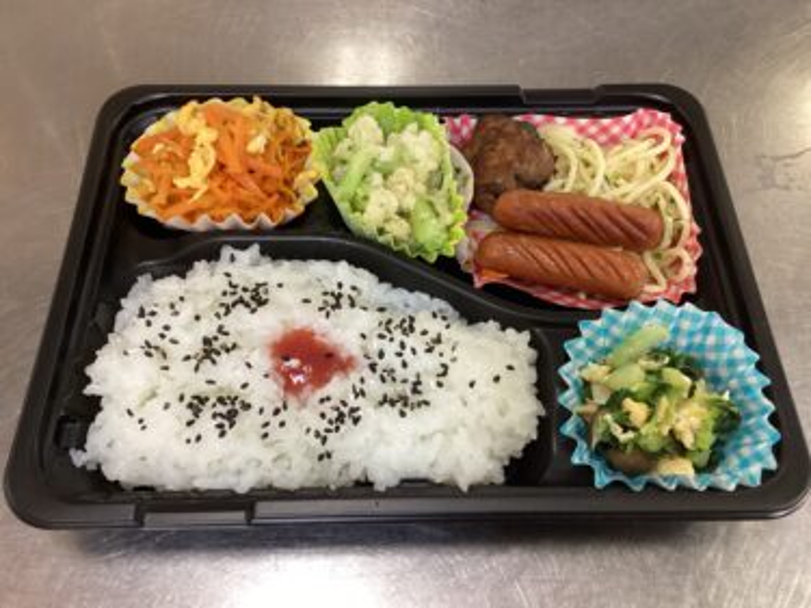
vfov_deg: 45.4
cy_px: 304
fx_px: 726
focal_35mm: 31
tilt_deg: -60.8
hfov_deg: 58.4
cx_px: 406
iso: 200
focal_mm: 3.3
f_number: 2.4
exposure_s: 1/60
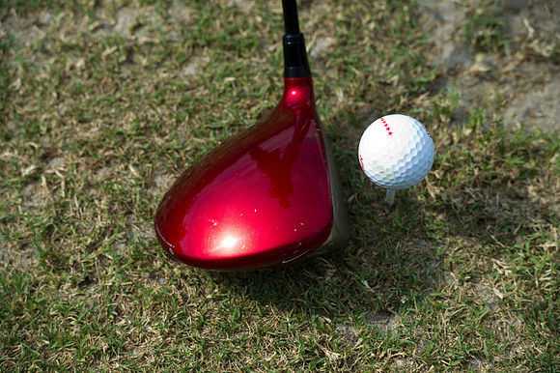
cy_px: 186
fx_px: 2954
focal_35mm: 190
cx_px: 280
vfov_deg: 7.2
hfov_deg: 10.8
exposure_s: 1/250
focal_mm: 190
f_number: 8
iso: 160
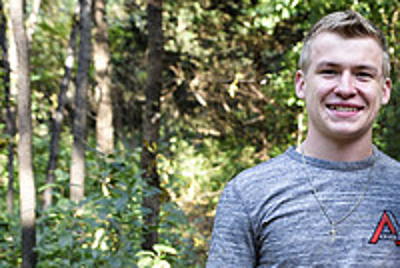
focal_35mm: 84
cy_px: 295
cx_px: 412
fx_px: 935
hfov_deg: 23.1
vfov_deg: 15.9
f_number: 3.5
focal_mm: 29
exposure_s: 1/60
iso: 200
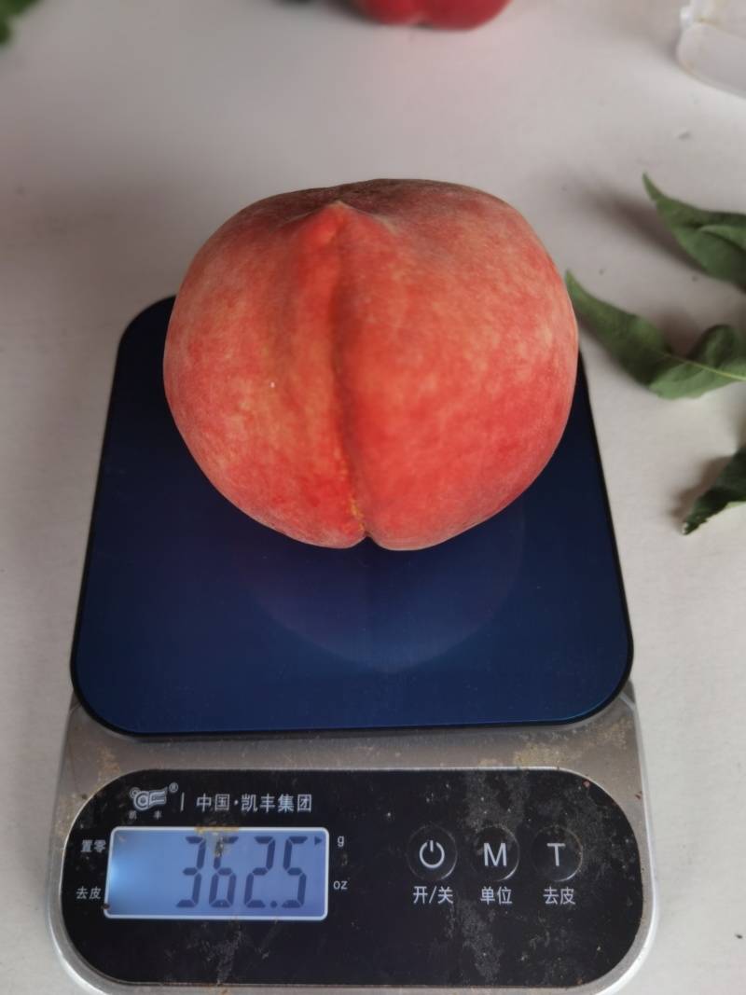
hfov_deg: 51.3
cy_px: 498
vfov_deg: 65.3
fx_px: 776
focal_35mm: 27
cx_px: 373
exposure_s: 1/330
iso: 50
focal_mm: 6.71
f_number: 4
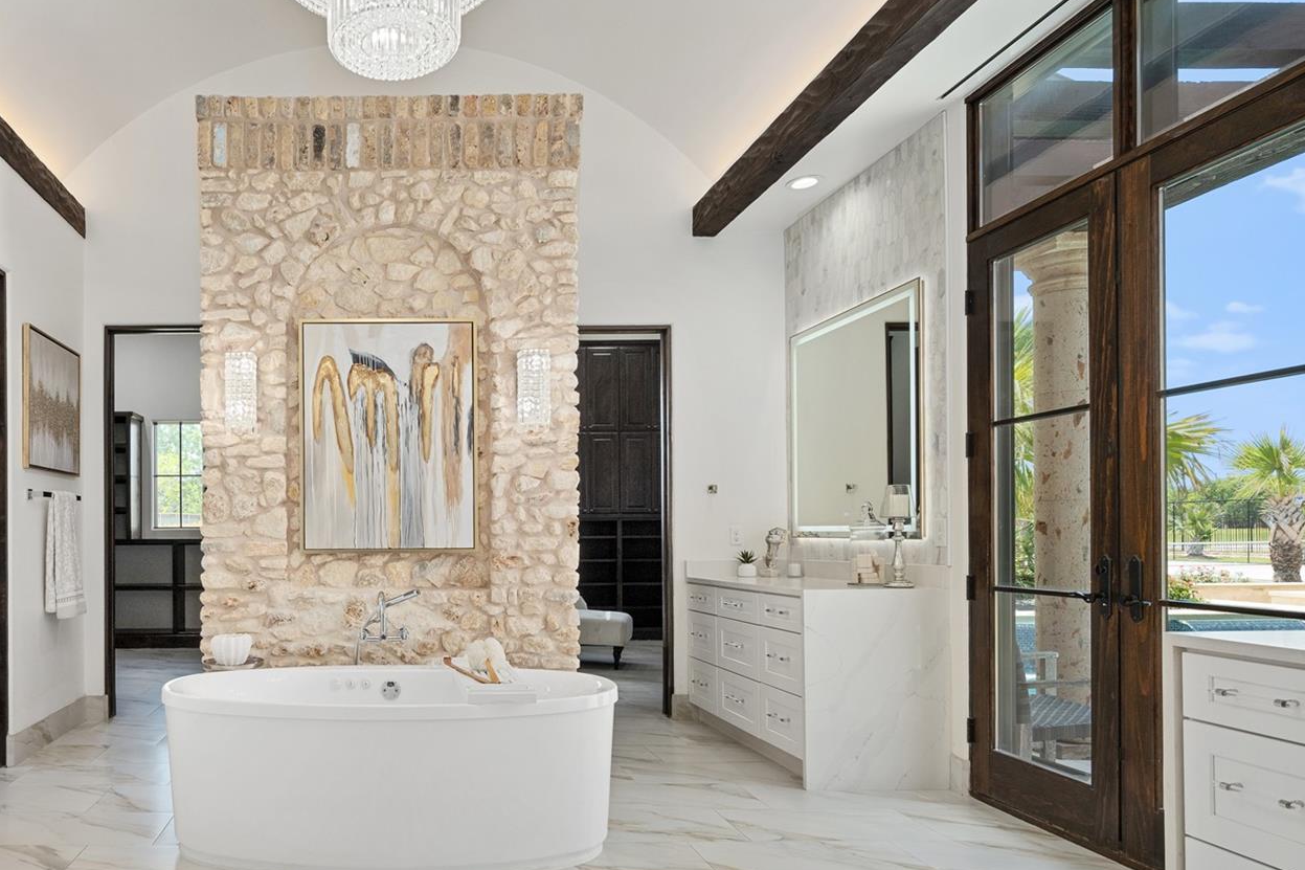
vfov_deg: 54.7
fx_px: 834
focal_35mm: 23
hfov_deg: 72.6
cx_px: 384
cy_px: 525
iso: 800
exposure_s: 1/60
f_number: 8
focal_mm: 14
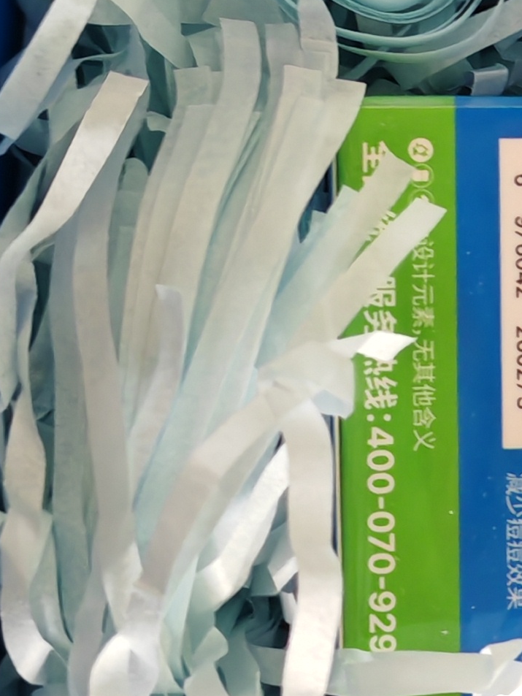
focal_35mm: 116
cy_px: 196
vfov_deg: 16.9
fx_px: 2332
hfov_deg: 12.3
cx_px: 741
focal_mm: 5.52
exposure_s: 1/33
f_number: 1.95
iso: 800
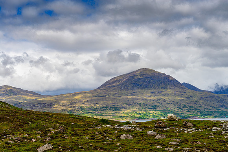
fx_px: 355
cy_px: 76
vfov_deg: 24.2
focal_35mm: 56
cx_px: 114
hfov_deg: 35.6
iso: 100
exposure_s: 1/400
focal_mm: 56
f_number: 7.1
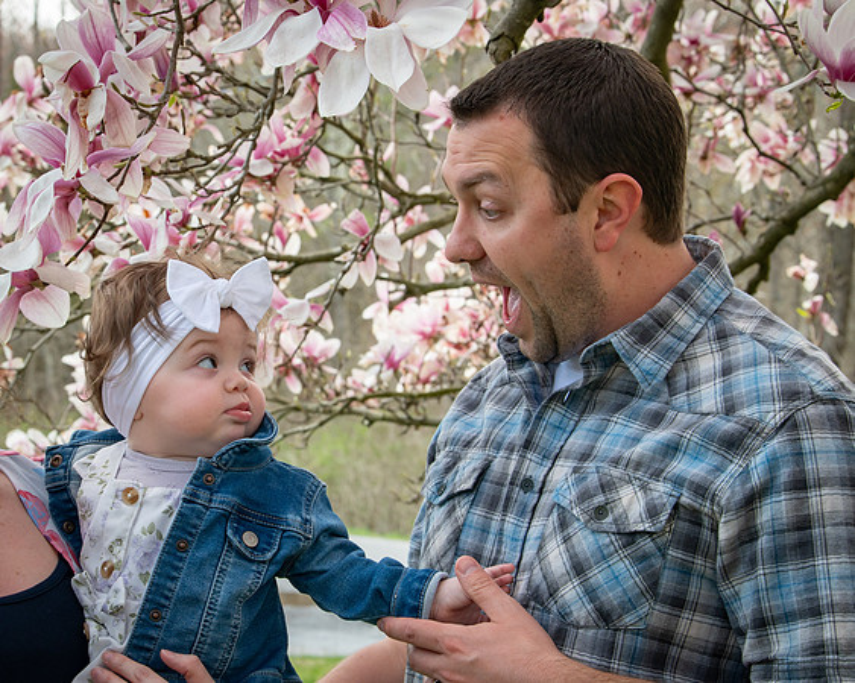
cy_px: 352
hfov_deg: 20.0
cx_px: 234
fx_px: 2414
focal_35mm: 95
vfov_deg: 16.1
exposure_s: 1/160
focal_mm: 70
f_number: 11
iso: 640
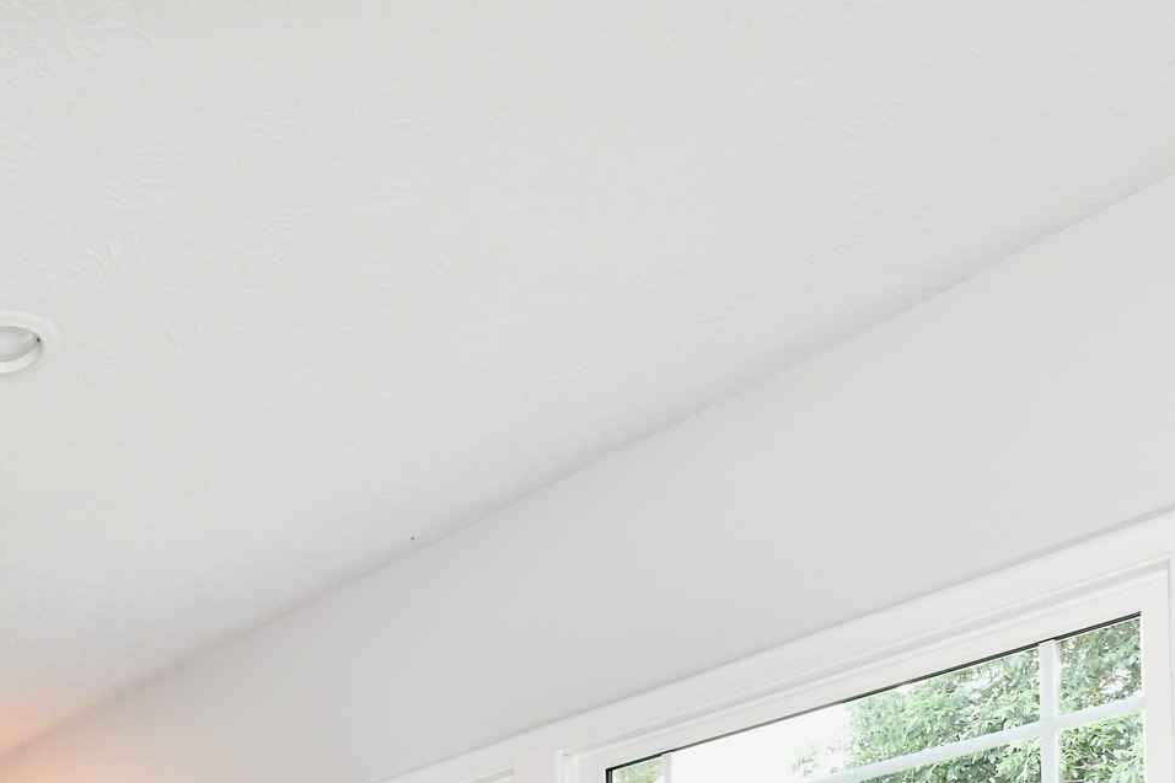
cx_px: -120
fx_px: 1468
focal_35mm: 45
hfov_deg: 36.7
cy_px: 1257
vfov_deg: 22.7
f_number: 6.3
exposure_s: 1/60
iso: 640
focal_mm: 14
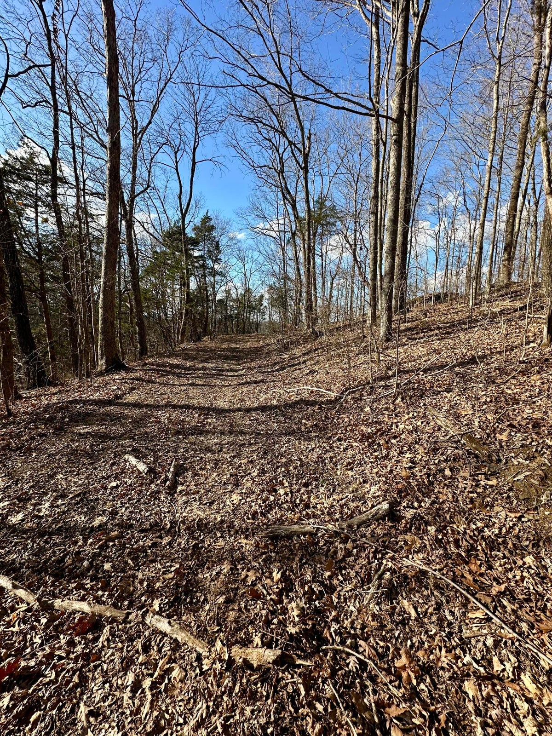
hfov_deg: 85.7
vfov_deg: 102.1
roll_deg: -4.1
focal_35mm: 14
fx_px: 298
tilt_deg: -7.6
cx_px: 276
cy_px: 368
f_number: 2.2
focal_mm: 2.22
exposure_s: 1/947
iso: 50
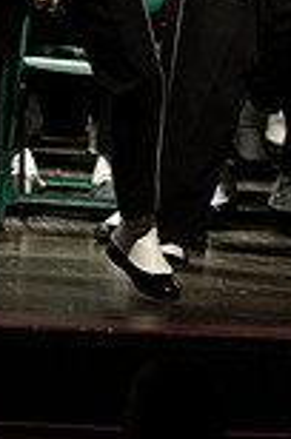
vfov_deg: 2.4
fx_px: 10669
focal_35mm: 876
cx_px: 338
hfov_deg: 1.6
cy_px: -105
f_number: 2.8
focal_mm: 300
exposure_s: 1/500
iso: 3200
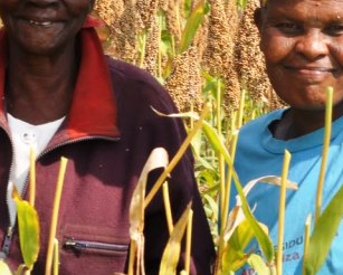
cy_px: -84
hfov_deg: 6.3
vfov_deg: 5.1
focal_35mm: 305
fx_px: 3094
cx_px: 125
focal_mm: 65
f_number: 18
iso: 200
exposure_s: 1/80
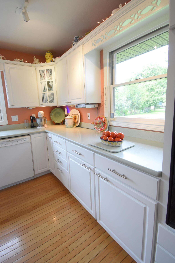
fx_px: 117
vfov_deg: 96.7
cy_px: 126
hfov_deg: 73.7
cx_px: 85
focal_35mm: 16
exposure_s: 1/160
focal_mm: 10
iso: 800
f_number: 4.5
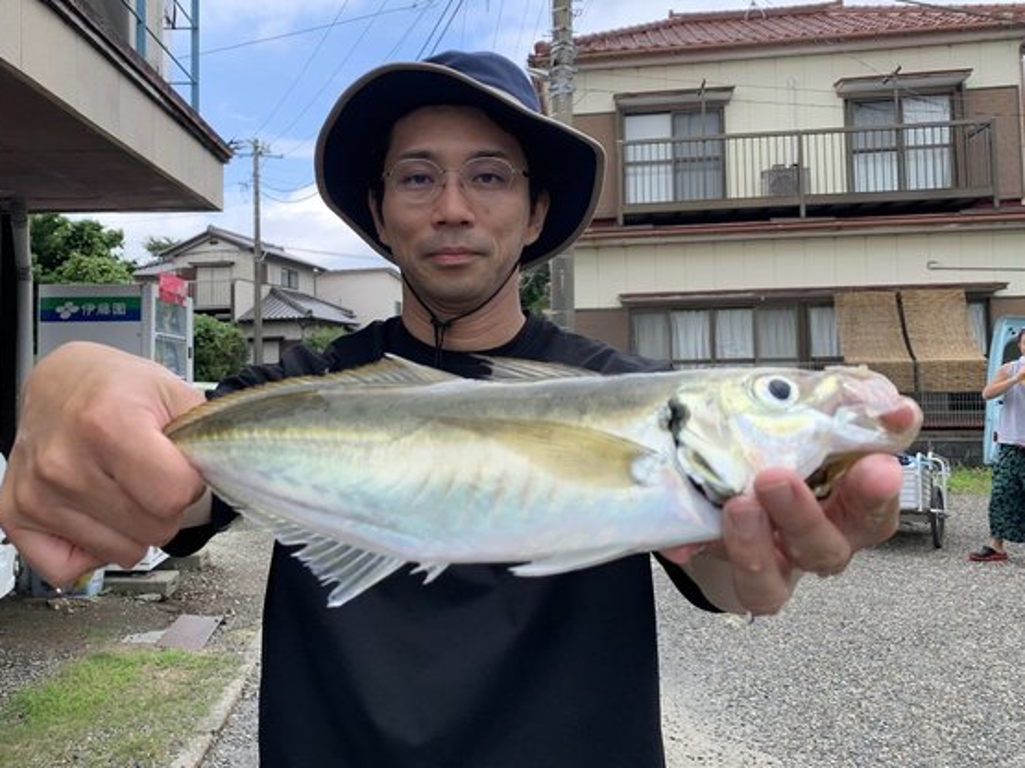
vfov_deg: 46.7
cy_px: 340
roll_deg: +1.4
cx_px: 460
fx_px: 888
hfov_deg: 59.8
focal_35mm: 30
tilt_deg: +5.0
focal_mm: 4.25
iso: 25
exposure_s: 1/405
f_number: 1.8
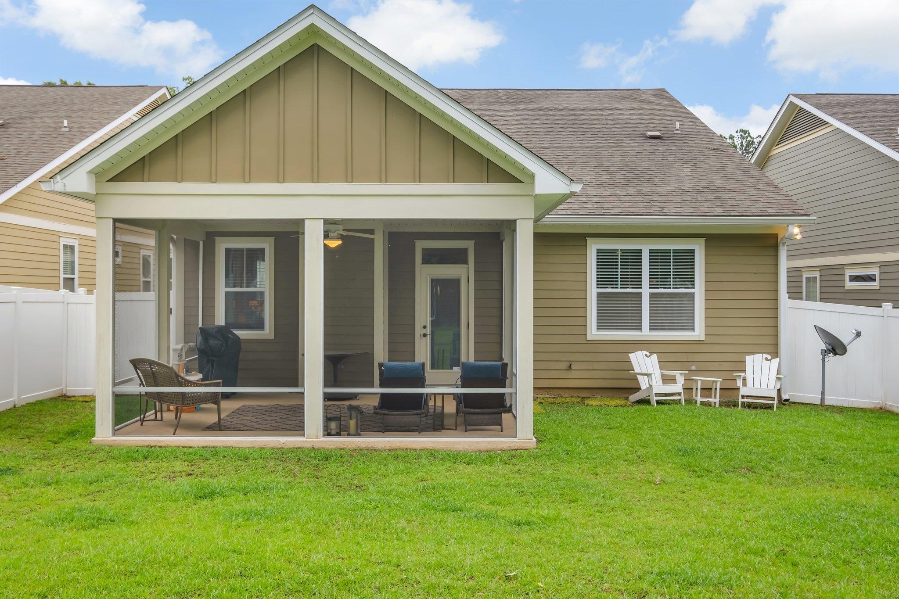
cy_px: 300
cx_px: 450
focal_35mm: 36
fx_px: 899
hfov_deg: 53.1
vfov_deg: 36.9
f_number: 8
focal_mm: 24
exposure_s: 1/250
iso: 250
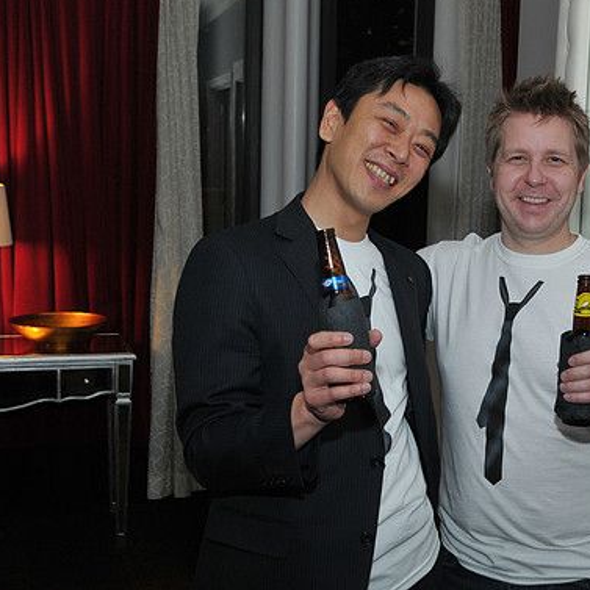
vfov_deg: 28.3
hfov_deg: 28.1
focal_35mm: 61
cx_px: 413
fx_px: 1170
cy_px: 290
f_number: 5.6
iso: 500
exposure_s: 1/50
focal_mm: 31
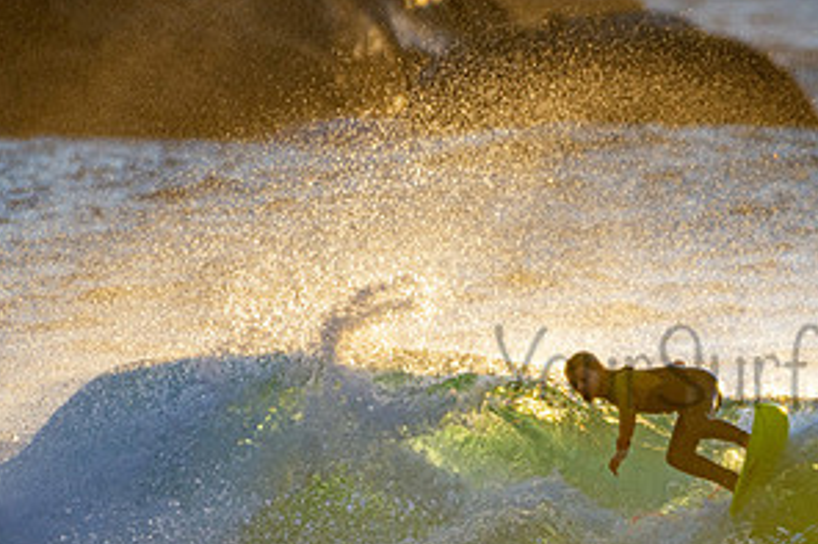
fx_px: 35880
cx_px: 779
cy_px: 344
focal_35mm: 1580
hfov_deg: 1.3
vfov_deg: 0.9
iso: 250
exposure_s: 1/1000
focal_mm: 500
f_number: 5.6
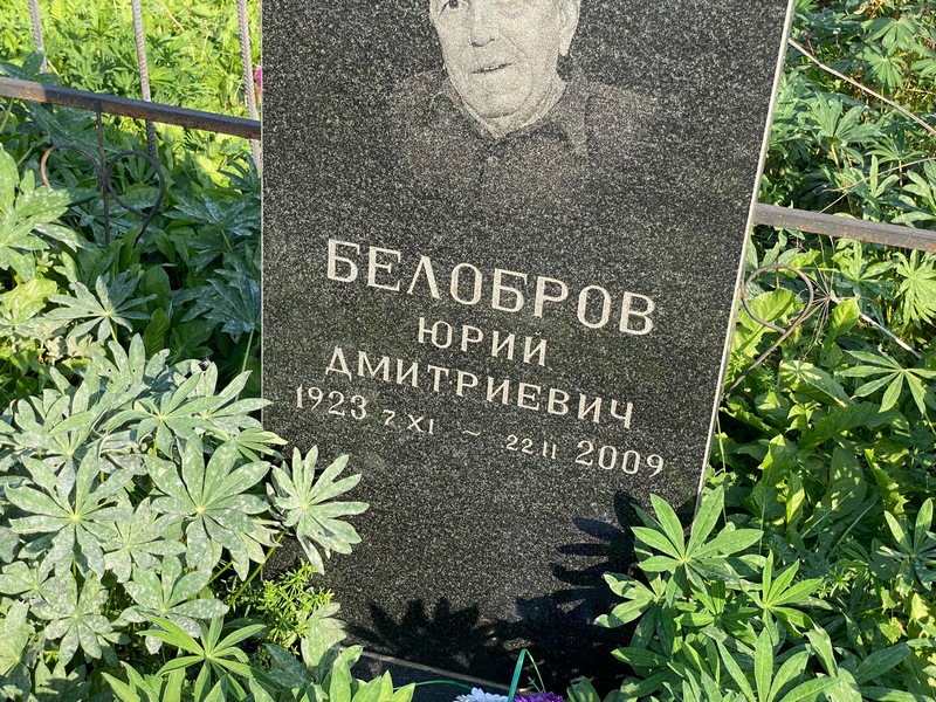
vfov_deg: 28.0
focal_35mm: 52
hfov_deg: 36.8
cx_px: 468
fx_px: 1406
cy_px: 351
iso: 20
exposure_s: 1/417
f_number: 2
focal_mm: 6
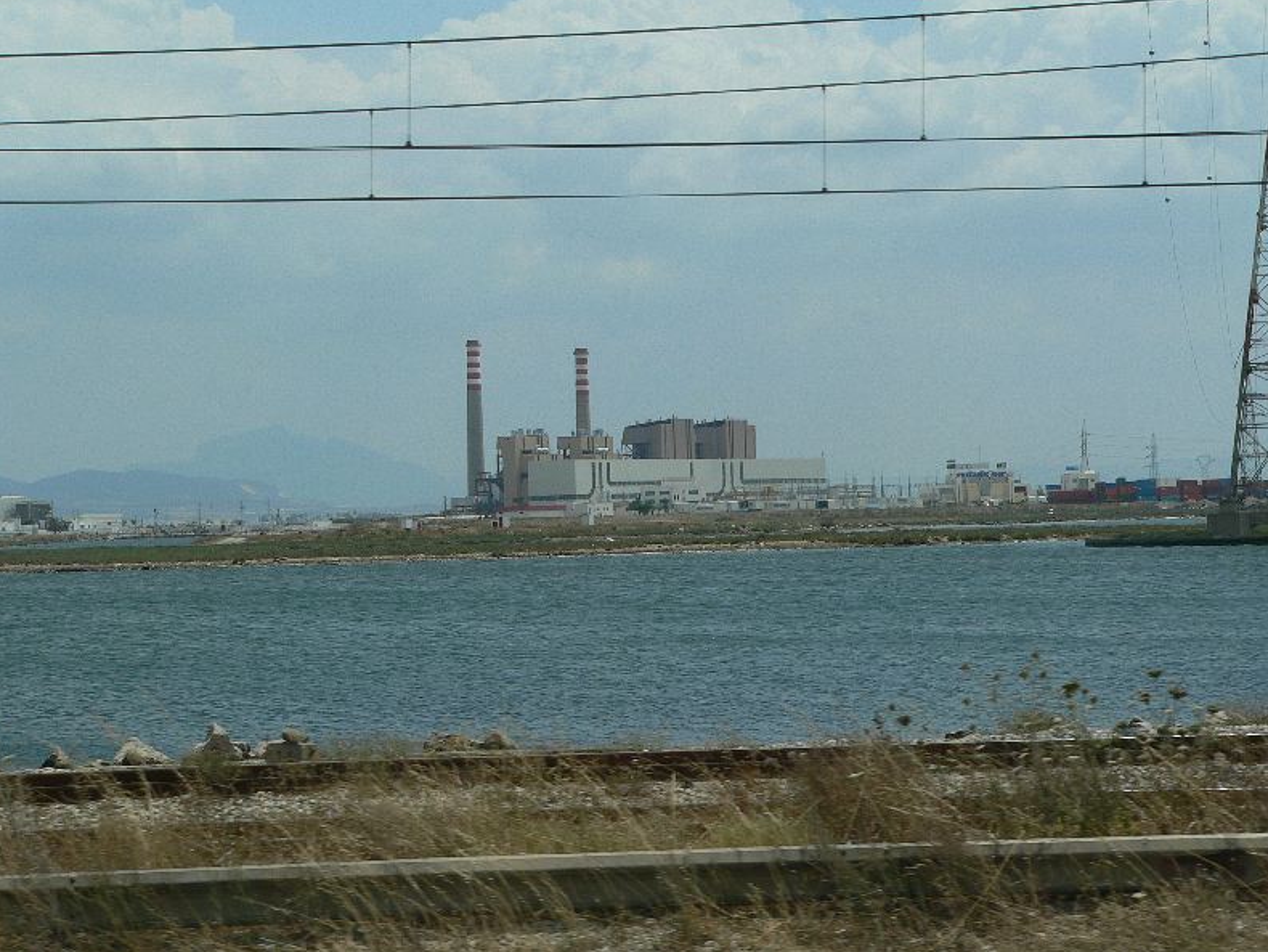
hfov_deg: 23.6
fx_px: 3041
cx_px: 628
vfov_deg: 17.8
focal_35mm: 83
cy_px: 477
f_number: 5.6
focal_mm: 13.6
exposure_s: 1/800
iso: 80
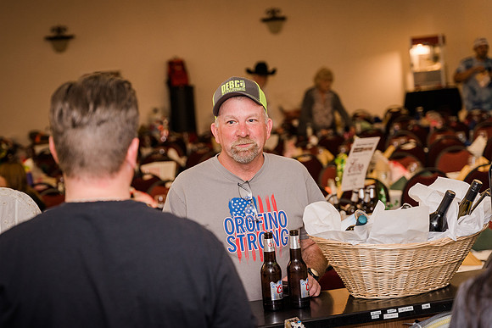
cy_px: 167
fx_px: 1255
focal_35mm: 92
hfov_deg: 22.1
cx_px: 169
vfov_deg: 14.9
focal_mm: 70
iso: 800
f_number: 2.8
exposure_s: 1/250
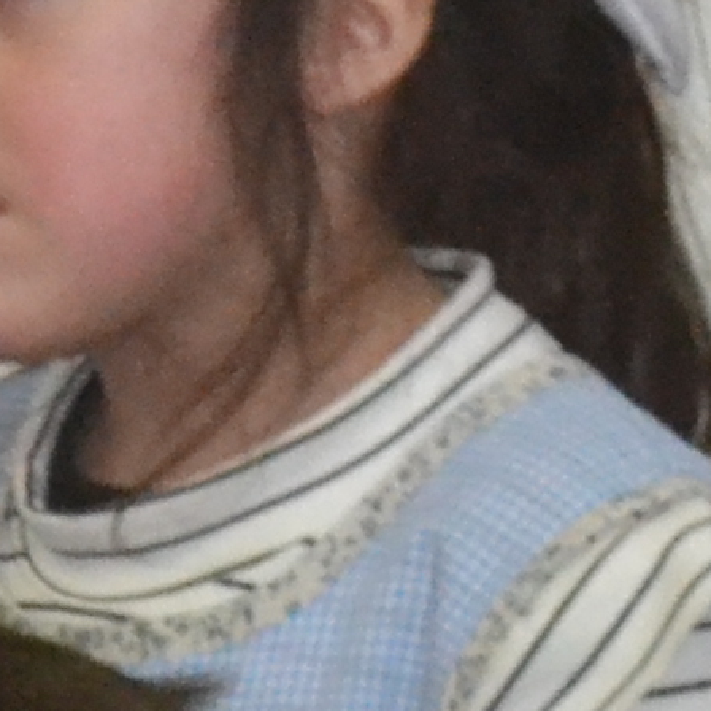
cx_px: -2582
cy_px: 1803
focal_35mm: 656
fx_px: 15244
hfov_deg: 2.6
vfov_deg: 2.6
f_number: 5.6
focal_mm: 50
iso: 3200
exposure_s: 1/60
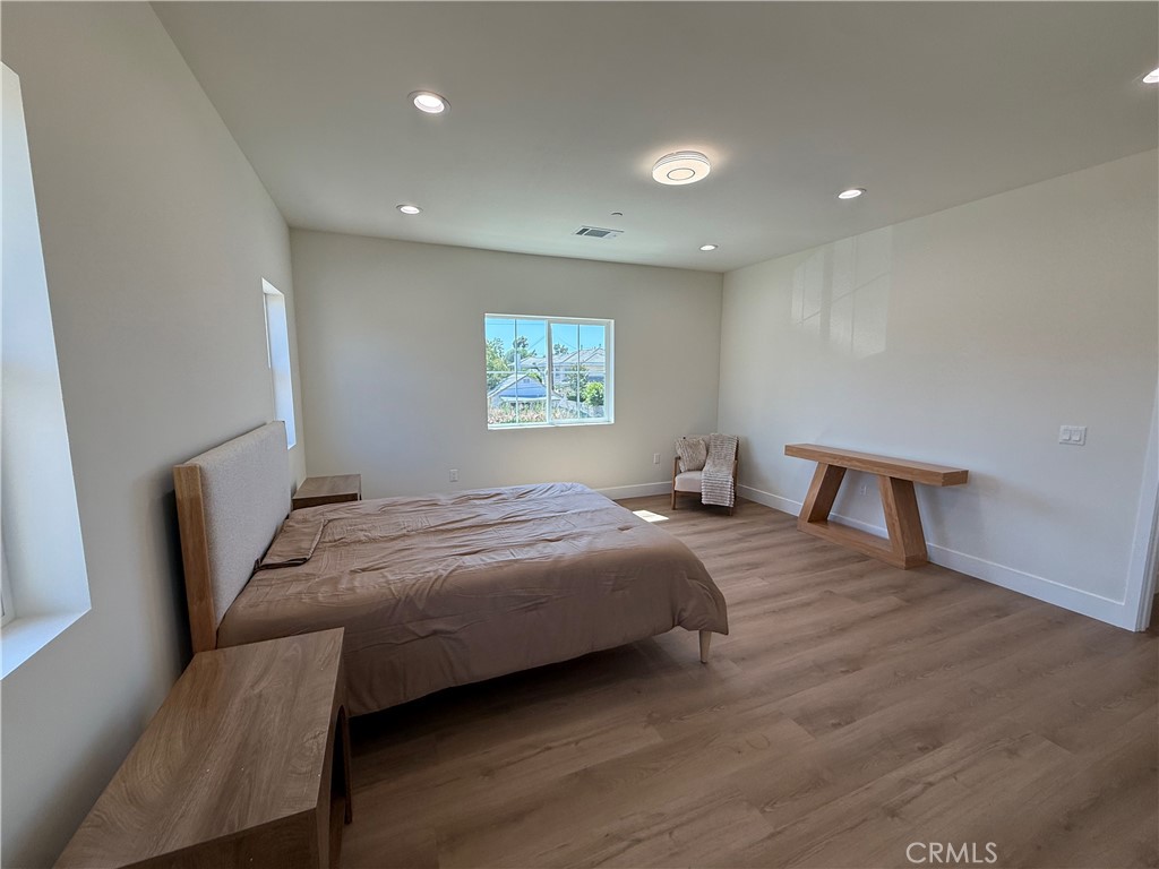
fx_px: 469
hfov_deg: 102.1
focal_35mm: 14
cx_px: 580
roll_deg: -0.4
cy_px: 434
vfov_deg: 85.7
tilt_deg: -7.0
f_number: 2.2
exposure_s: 1/224
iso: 64
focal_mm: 2.22
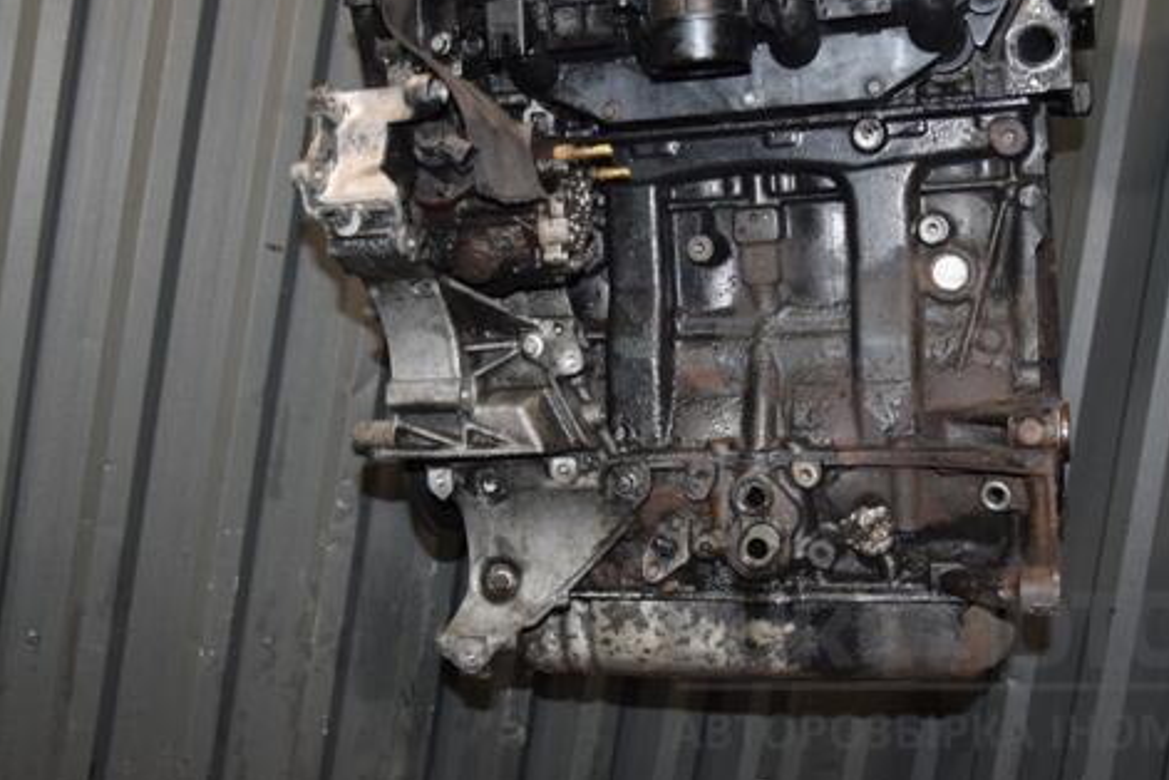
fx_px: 1364
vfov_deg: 31.8
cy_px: 298
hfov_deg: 46.4
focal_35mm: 42
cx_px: 623
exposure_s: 1/60
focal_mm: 22
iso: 800
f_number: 5
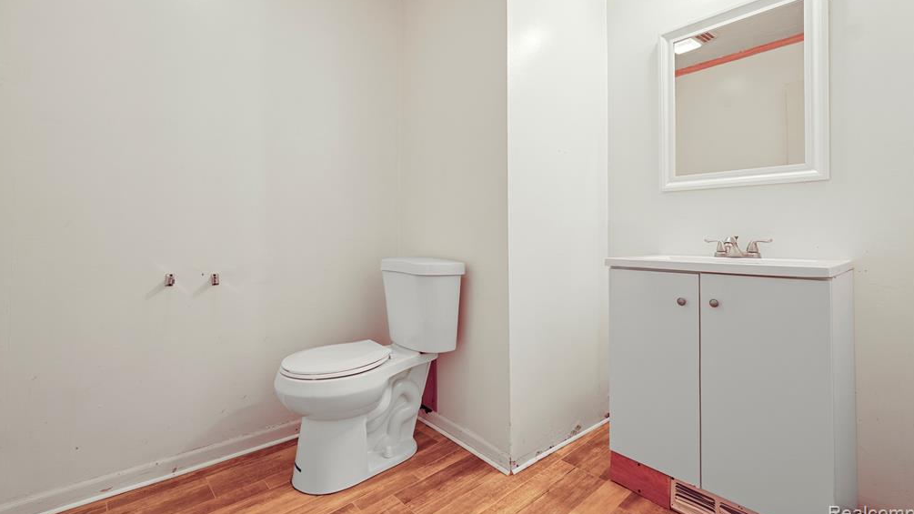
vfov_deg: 66.7
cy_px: 217
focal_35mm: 16
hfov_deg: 99.4
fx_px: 388
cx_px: 455
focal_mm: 10
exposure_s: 1/2.5
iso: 100
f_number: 8
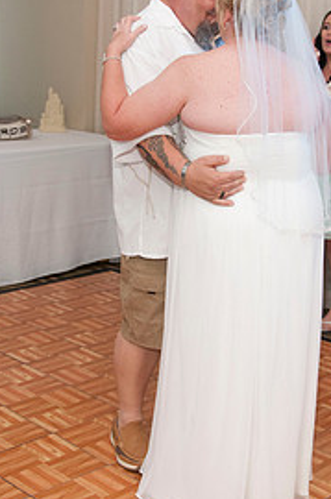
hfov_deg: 20.8
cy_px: 201
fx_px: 900
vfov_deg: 30.9
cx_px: 208
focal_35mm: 65
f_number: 5.6
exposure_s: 1/50
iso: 400
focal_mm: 26
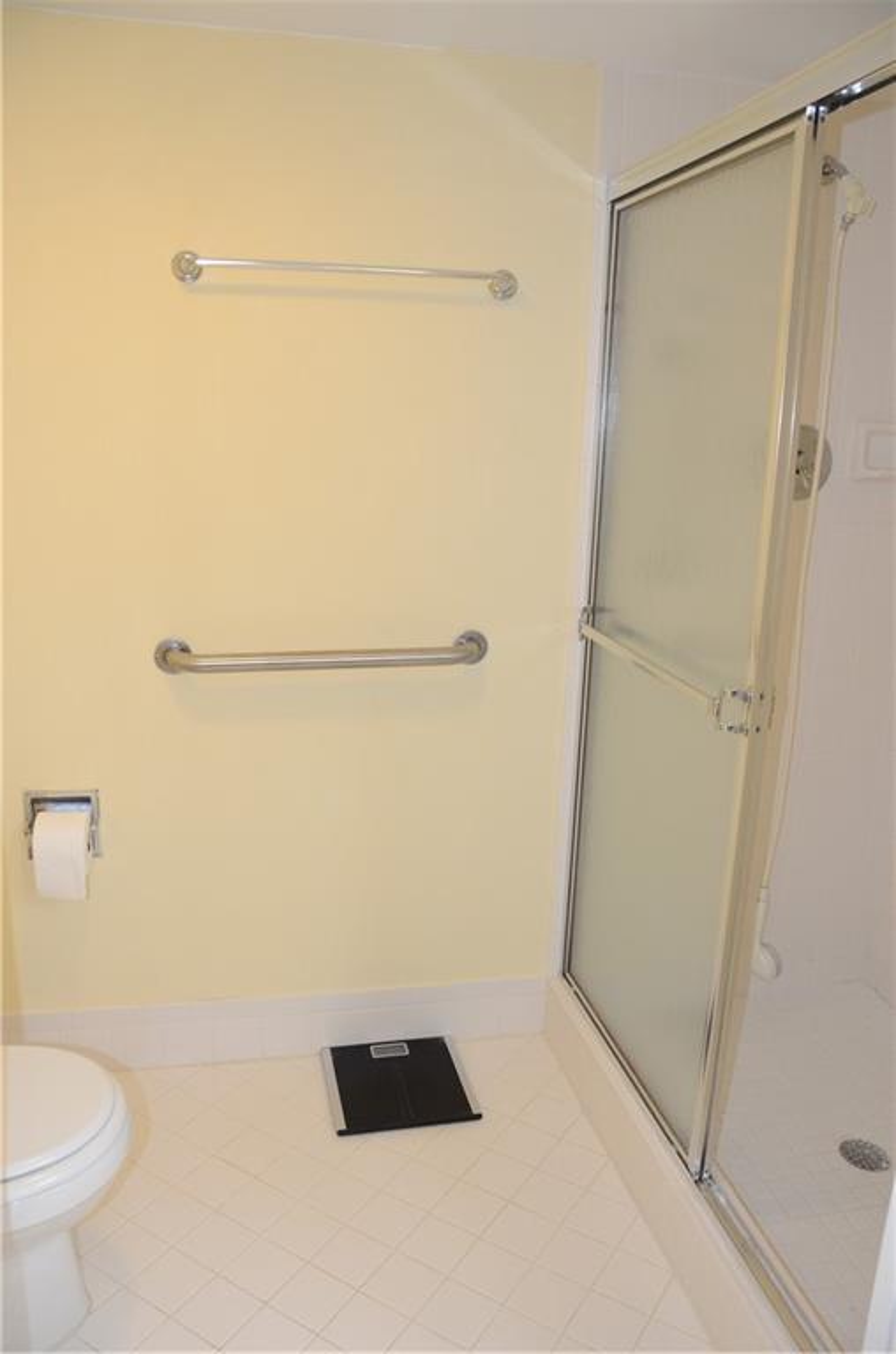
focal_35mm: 27
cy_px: 677
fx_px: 1013
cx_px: 448
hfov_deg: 47.7
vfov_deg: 67.5
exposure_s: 1/60
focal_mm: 18
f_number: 5
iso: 1000
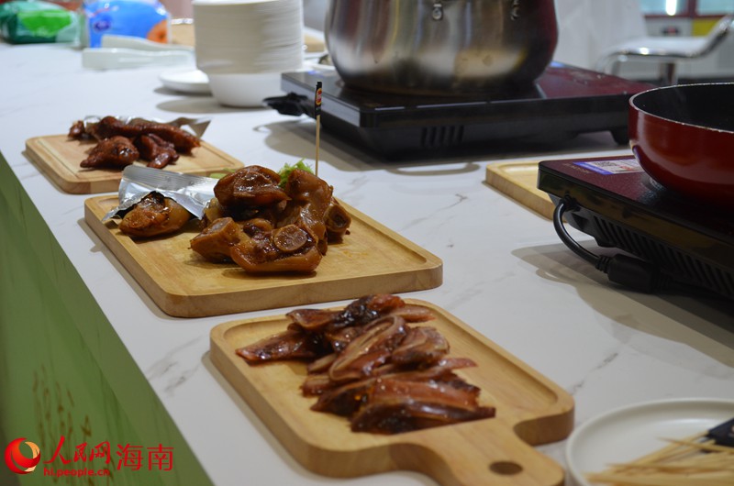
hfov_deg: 30.6
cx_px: 367
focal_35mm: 66
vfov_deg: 20.5
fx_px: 1343
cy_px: 243
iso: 640
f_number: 5.3
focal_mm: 44
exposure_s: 1/60
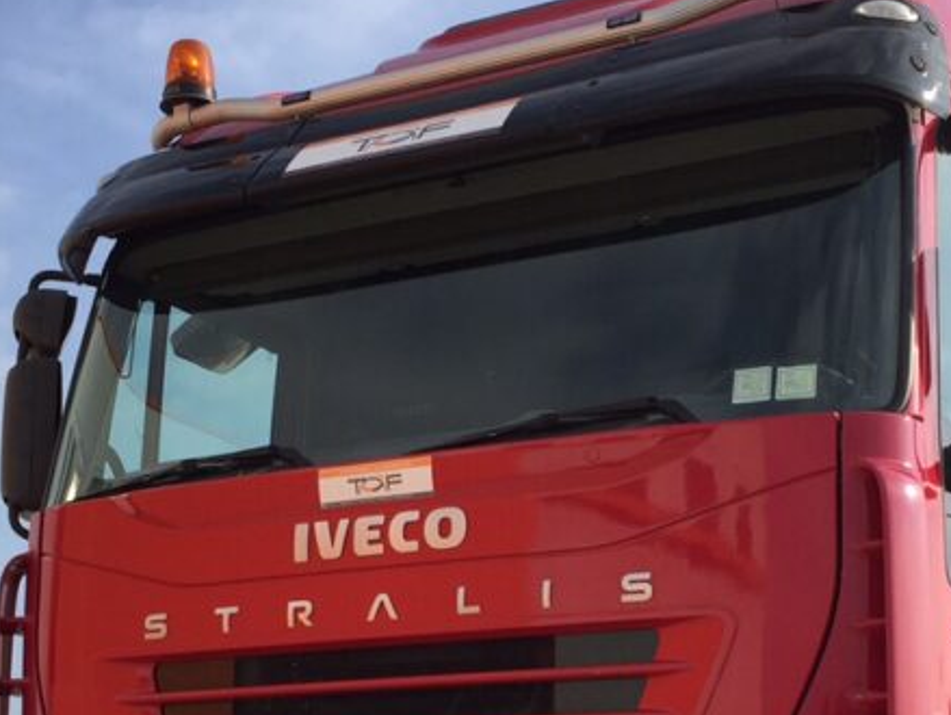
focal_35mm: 68
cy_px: 668
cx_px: 520
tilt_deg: +9.5
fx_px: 1870
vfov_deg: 21.1
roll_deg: +0.0
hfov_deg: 28.5
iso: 32
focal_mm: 4.15
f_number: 2.2
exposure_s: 1/1721
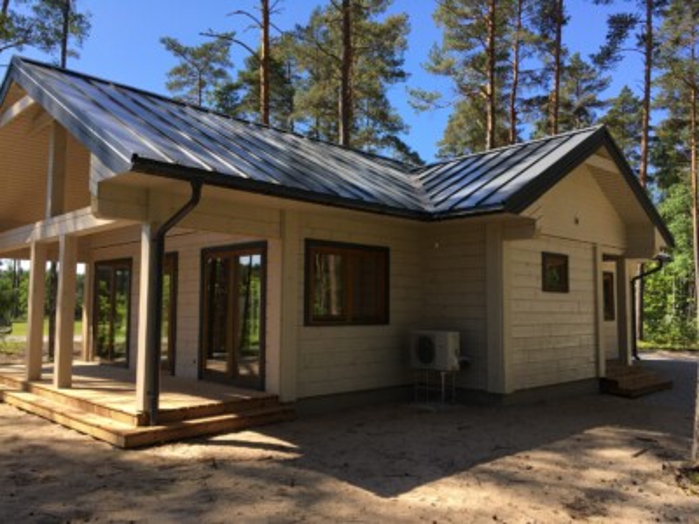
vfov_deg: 48.2
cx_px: 350
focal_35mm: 29
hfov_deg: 61.7
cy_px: 262
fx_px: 586
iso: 25
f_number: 2.2
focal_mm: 4.15
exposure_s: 1/657
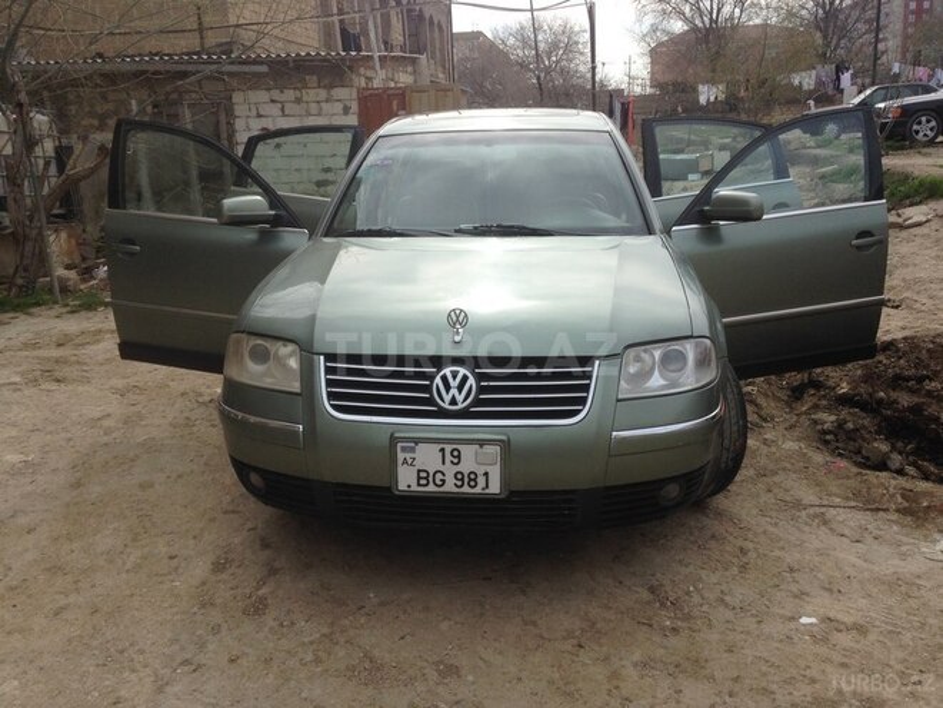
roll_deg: +0.2
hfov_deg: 55.4
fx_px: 899
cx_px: 472
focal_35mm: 33
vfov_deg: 42.9
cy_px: 354
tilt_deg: -12.5
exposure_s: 1/1550
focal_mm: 4.12
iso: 50
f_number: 2.4
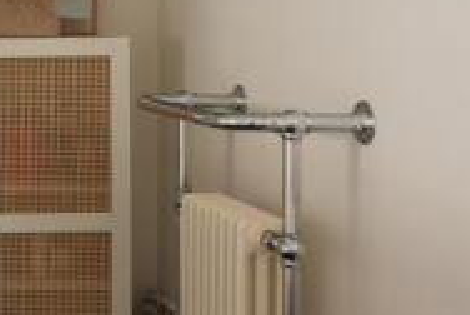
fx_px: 1138
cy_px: 21
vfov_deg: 15.5
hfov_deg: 20.5
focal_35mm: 87
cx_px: -202
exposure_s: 1
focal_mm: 16
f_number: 9
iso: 500
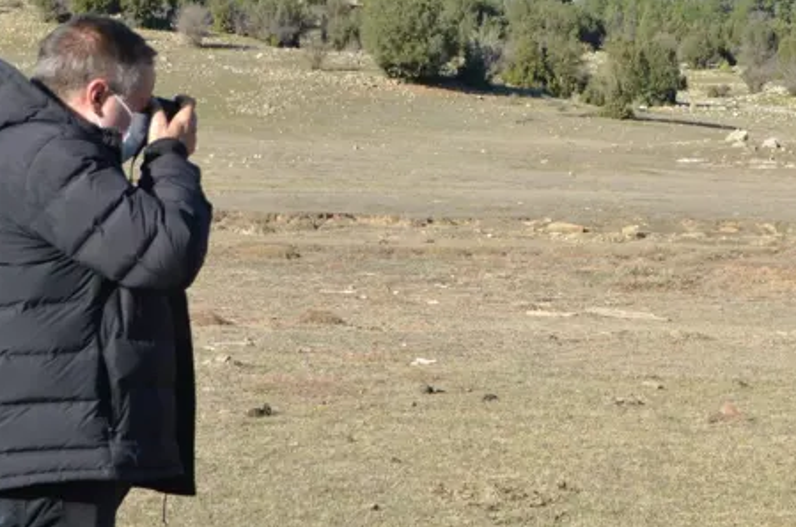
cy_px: 259
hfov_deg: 19.7
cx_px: 626
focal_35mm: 103
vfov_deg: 13.2
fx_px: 2271
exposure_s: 1/250
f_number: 8
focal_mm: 35
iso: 180
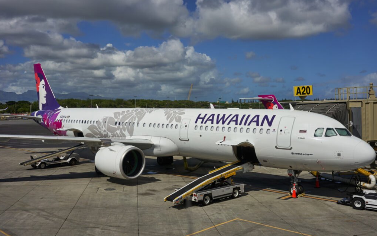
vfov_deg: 35.3
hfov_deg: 54.0
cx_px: 189
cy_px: 126
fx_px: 370
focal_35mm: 36
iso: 100
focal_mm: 35
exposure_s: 1/1250
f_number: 5
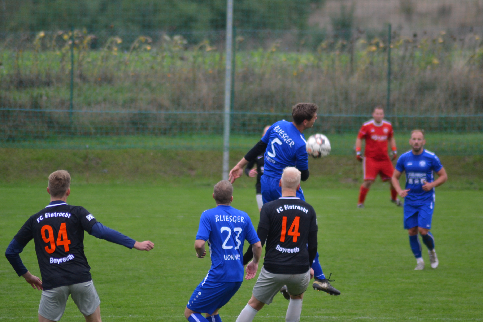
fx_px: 6037
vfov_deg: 3.1
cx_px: 242
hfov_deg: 4.6
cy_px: 161
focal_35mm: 450
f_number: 5.6
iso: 640
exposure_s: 1/500
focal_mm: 300
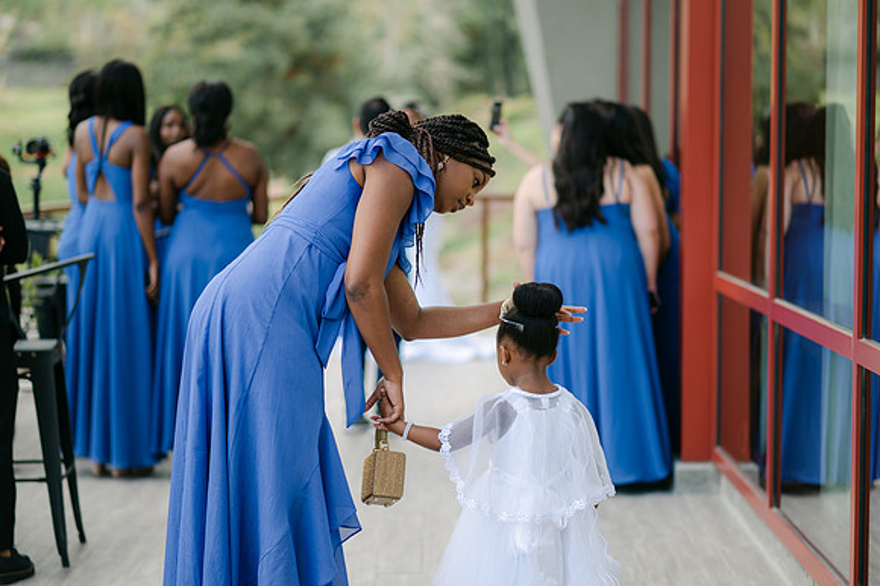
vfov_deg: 15.3
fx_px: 2174
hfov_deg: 22.9
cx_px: 422
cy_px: 283
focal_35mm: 89
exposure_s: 1/1000
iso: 100
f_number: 2
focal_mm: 85
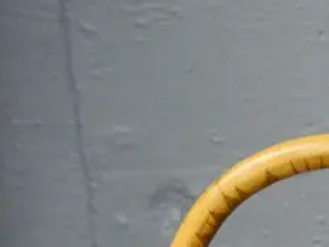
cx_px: 716
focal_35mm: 204
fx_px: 1938
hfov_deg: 9.0
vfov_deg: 7.0
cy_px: 483
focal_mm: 23
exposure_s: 1/80
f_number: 5.6
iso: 3200
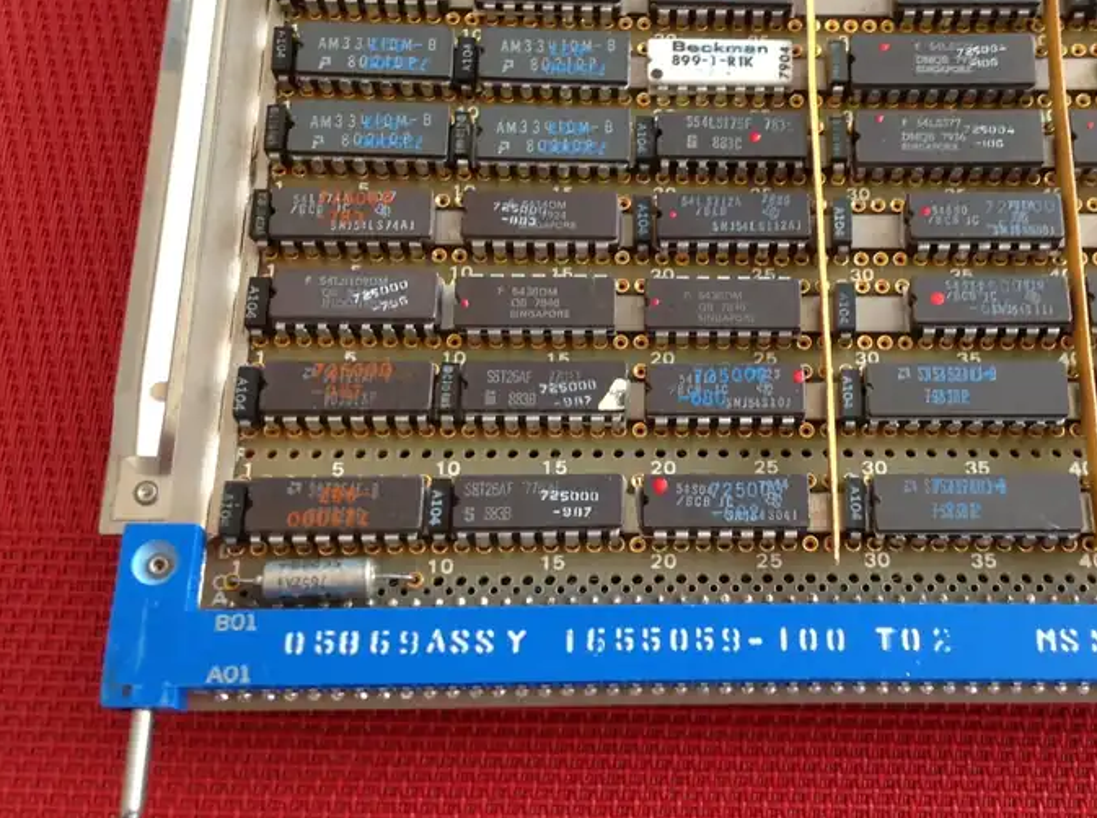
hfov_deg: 36.4
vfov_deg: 27.8
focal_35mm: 52
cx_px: 755
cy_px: 274
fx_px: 1645
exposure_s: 1/24
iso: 64
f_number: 2.4
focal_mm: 4.28
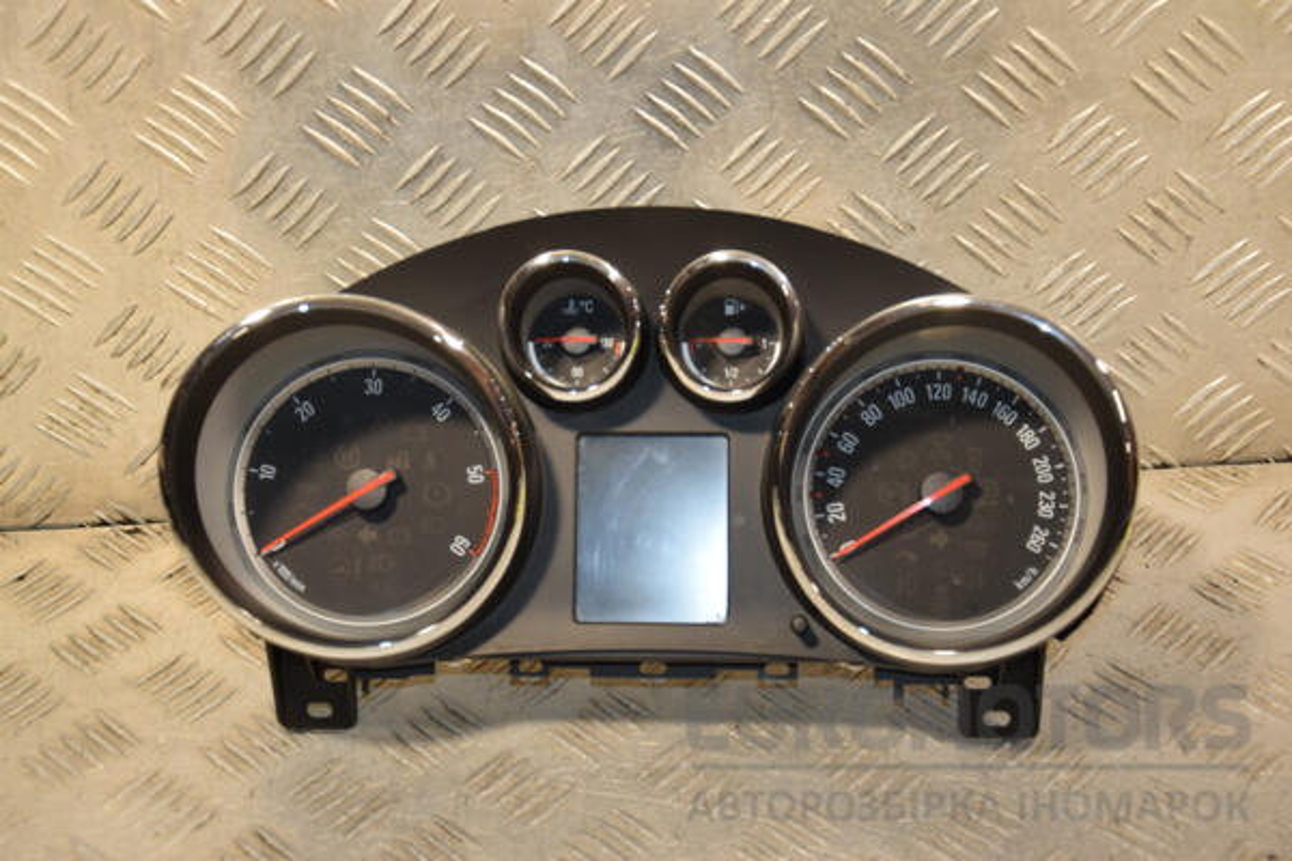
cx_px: 646
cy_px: 430
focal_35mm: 63
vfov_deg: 21.6
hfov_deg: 31.9
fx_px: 2261
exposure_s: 1/160
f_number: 4.8
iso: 800
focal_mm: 42
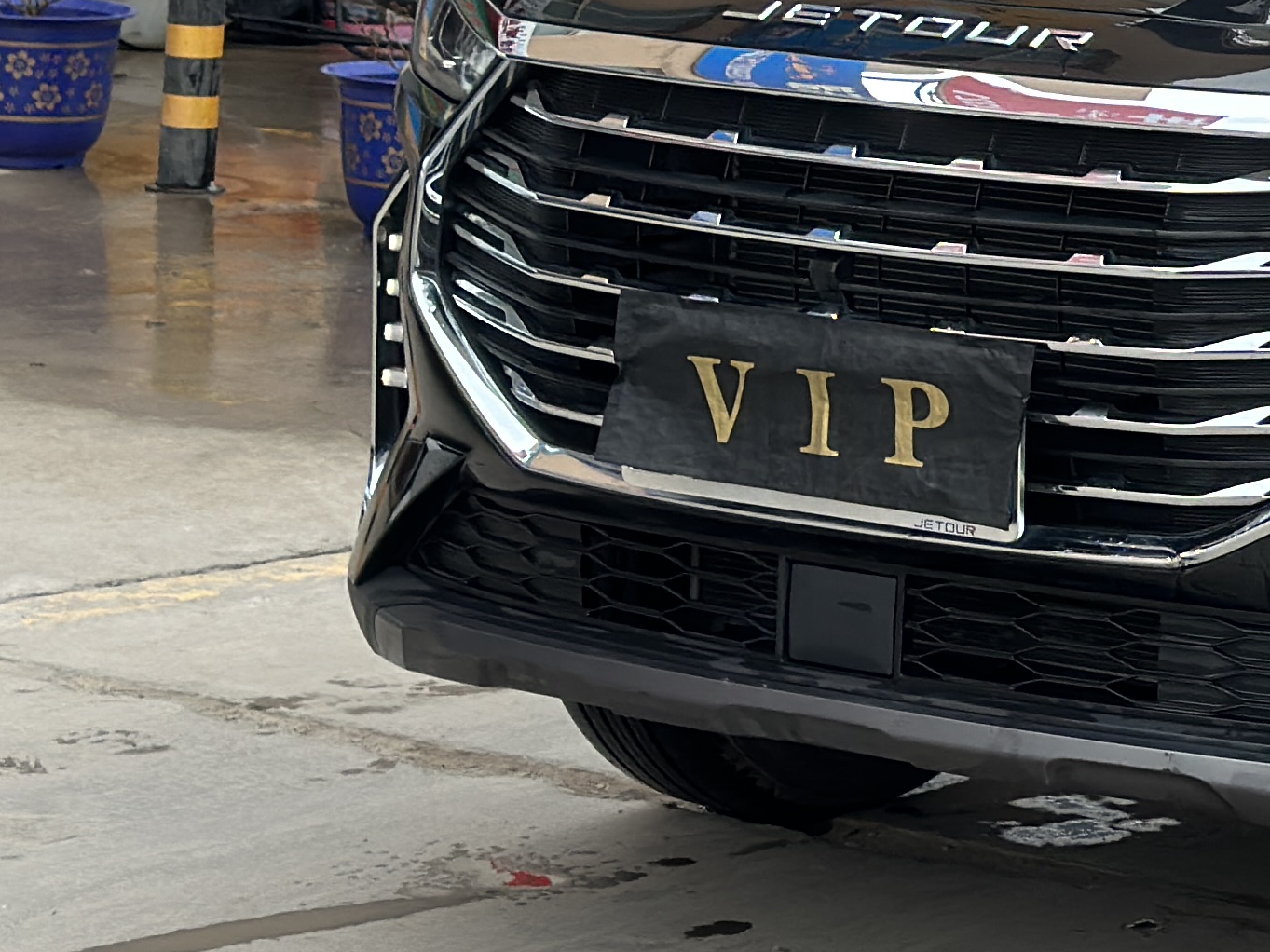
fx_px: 5209
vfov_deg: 10.4
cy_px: 49
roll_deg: -2.9
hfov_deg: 13.2
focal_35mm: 142
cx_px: 1842
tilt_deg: -5.1
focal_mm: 6.86
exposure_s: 1/1992
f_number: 1.78
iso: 100
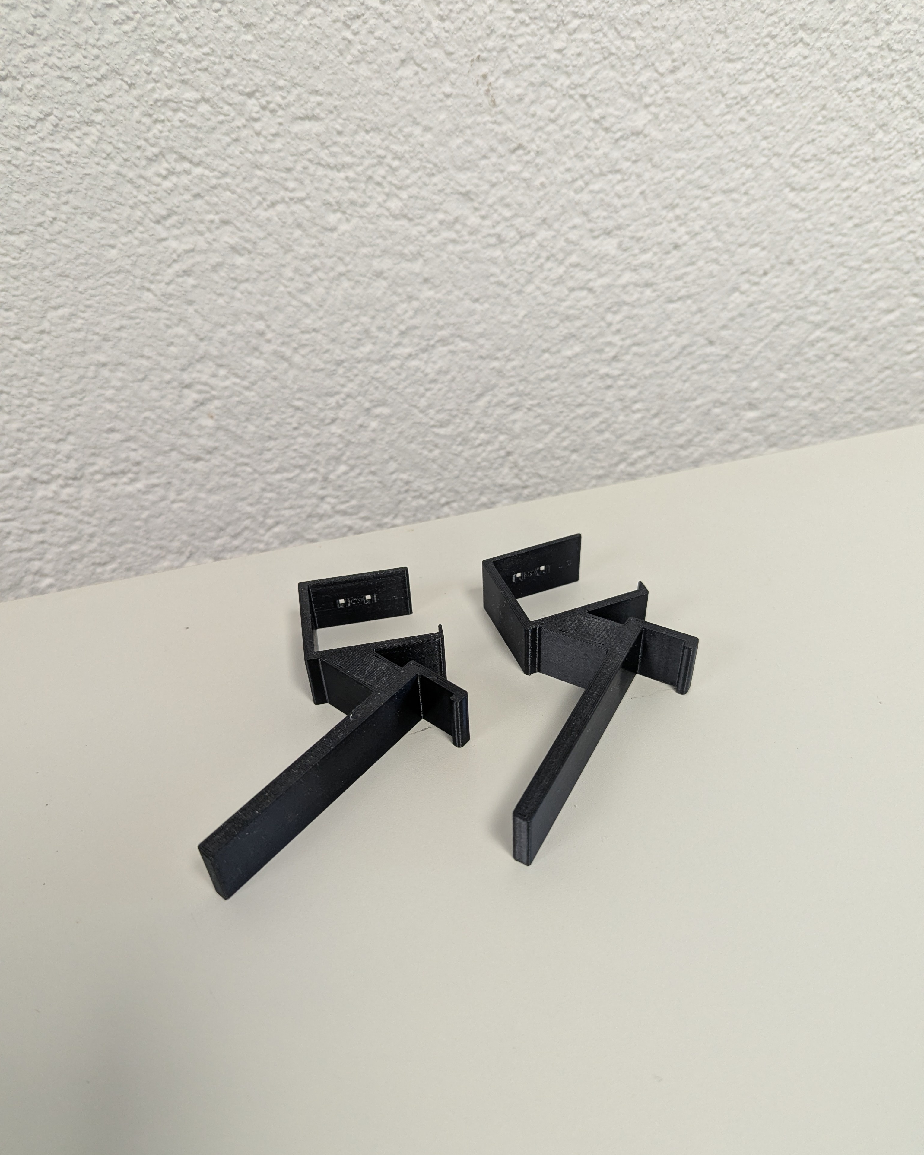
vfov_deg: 68.0
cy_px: 611
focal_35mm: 25
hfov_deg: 56.8
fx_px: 855
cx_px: 462
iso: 198
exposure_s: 1/107
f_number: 1.85
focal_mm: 6.81
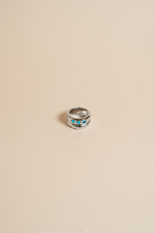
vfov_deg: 27.0
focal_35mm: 75
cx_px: 78
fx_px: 484
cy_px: 116
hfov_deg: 18.2
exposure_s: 1/100
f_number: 7.1
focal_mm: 75
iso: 800
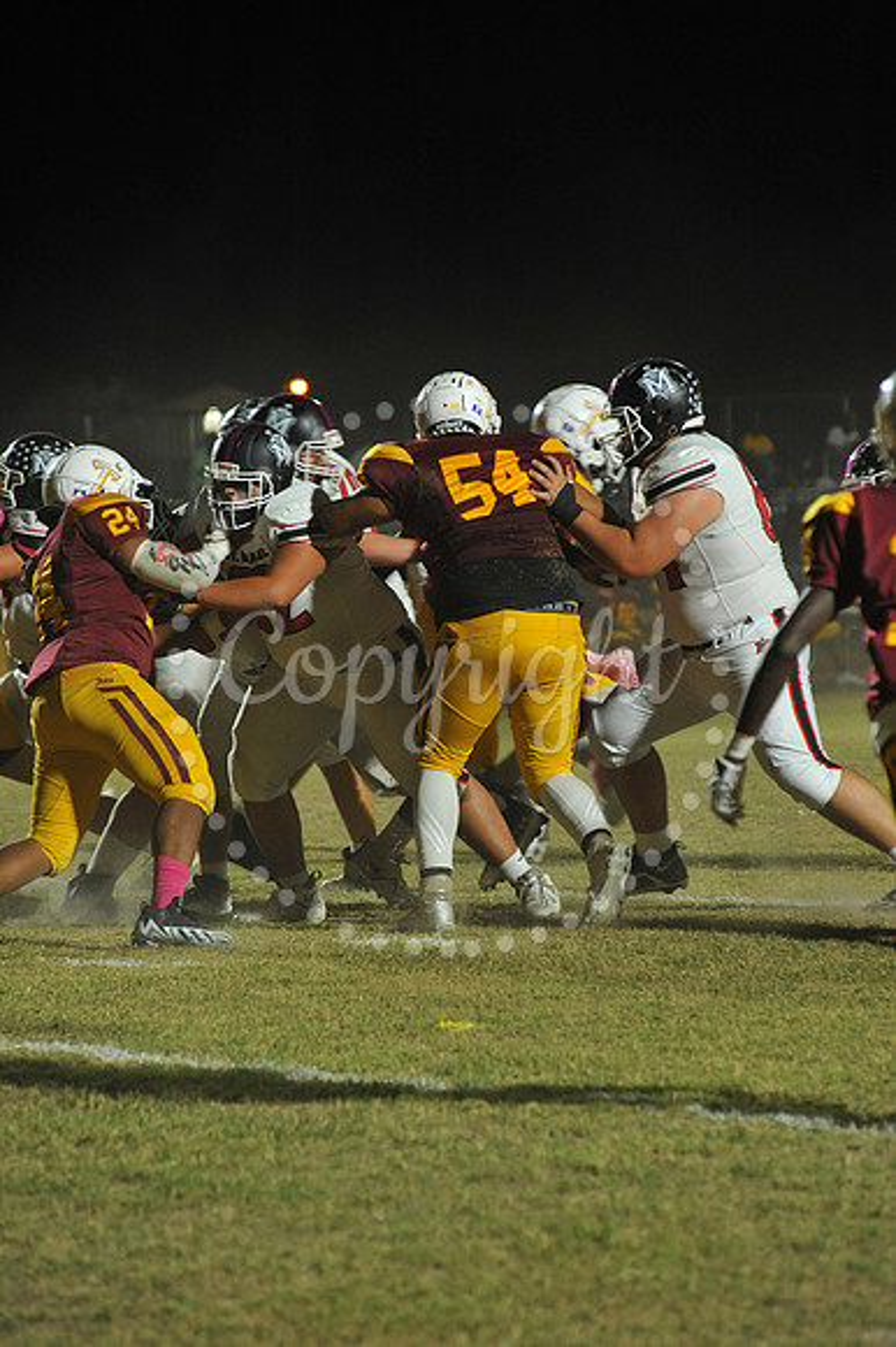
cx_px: 448
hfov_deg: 6.9
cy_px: 674
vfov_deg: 10.3
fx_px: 7475
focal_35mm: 200
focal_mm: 200
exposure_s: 1/200
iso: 2000
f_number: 5.6
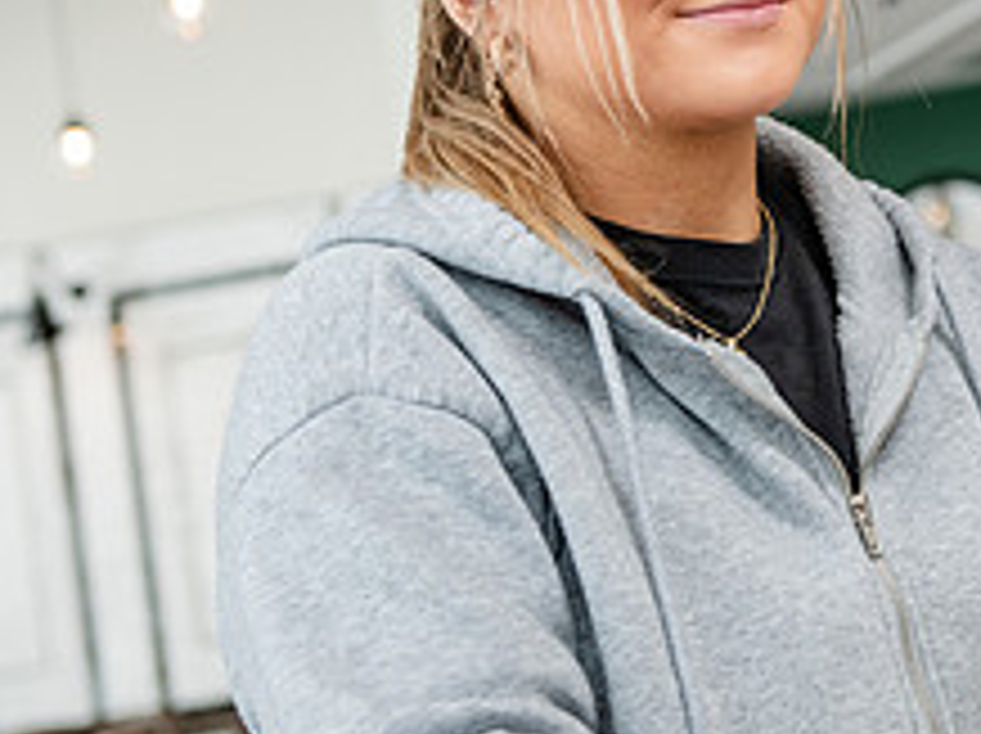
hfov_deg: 15.9
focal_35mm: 123
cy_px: 259
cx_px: 868
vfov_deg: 12.0
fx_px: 3482
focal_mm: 48
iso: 400
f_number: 3.5
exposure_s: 1/200
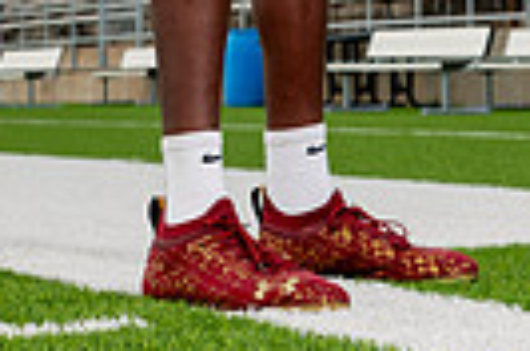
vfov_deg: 7.8
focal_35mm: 163
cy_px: -483
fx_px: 2394
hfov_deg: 12.6
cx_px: 414
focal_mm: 48
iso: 125
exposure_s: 1/320
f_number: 7.1
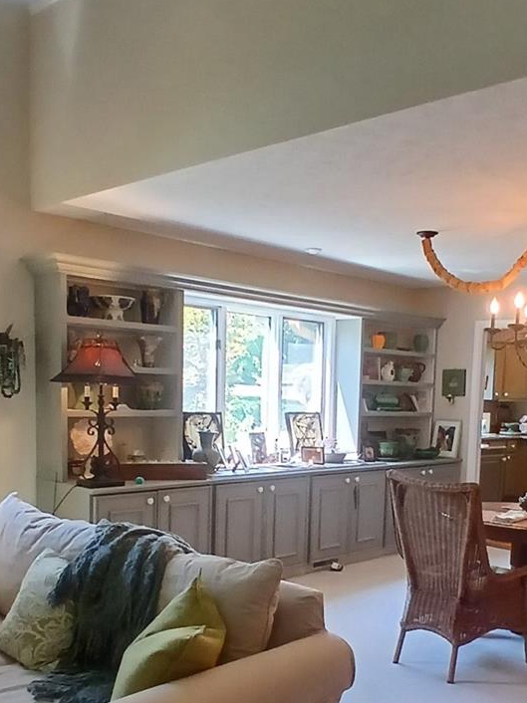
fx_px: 752
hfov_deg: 38.3
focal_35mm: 37
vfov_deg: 49.3
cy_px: 471
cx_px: 339
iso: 125
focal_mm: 1.4
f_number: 2.2
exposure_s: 1/30
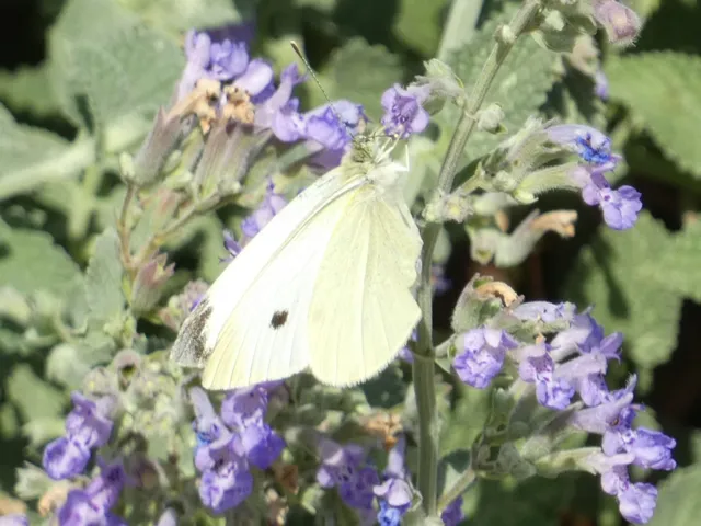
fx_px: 8910
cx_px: 350
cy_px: 263
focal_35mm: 440
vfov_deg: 3.4
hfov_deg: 4.5
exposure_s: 1/125
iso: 80
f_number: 5.6
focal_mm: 78.8
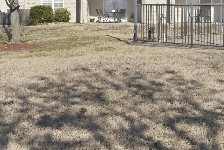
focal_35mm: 70
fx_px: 436
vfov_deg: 18.3
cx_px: 148
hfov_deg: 28.7
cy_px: -40
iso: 320
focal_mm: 24
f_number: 9
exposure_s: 1/800
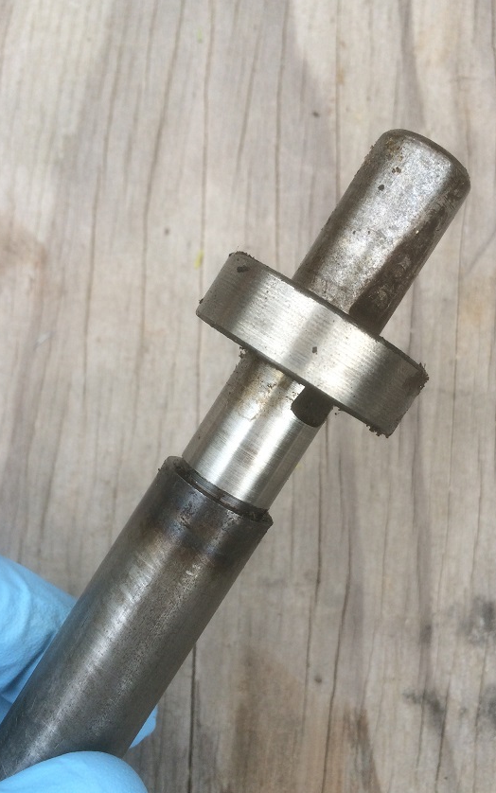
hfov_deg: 38.3
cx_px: 284
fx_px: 713
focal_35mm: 33
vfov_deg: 58.1
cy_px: 409
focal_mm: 4.15
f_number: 2.2
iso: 32
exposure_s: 1/912
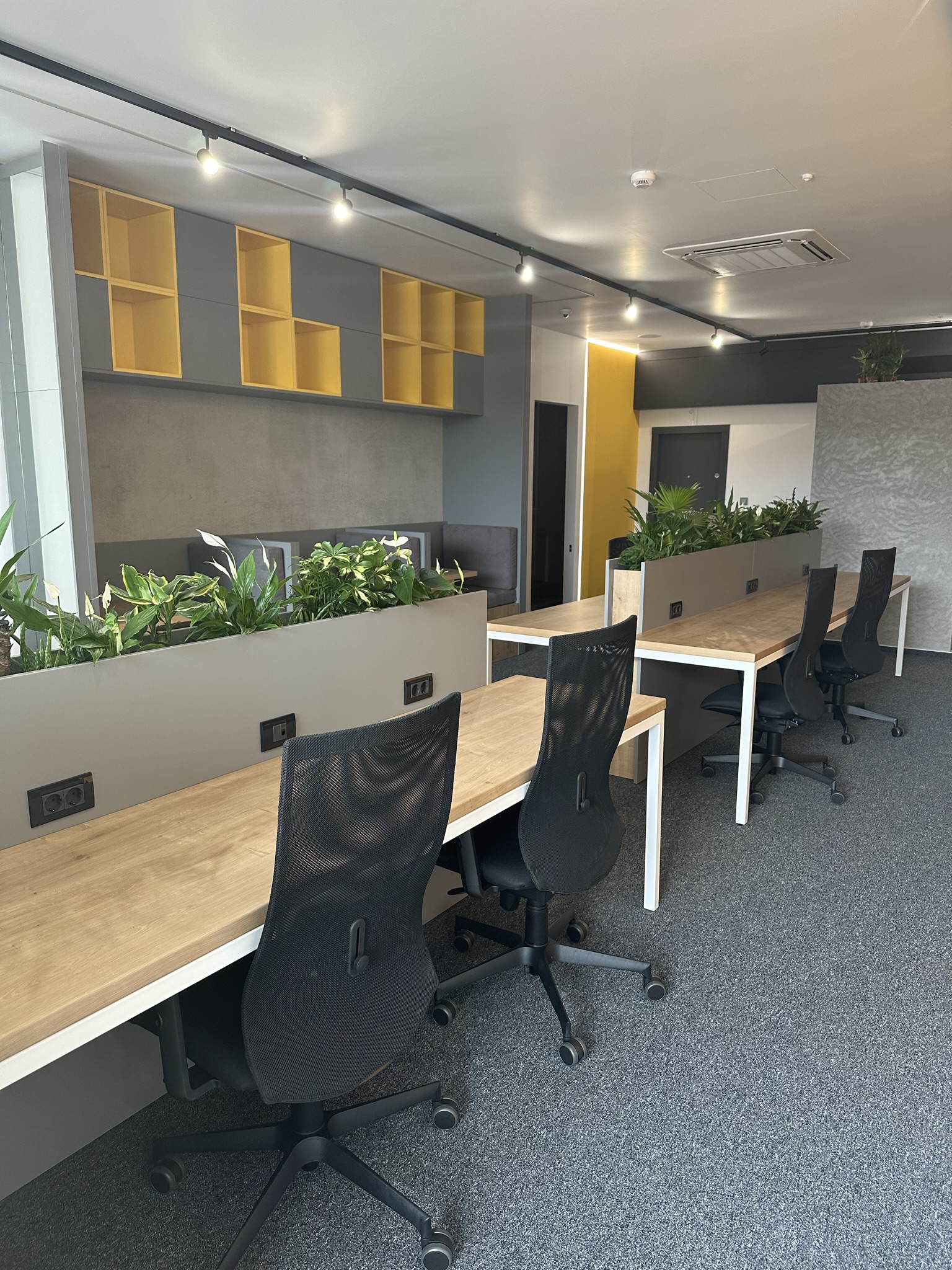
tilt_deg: -10.2
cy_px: 635
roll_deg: -0.4
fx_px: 880
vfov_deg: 71.6
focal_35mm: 24
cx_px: 476
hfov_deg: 56.8
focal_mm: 6.86
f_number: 1.78
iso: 160
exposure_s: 1/100
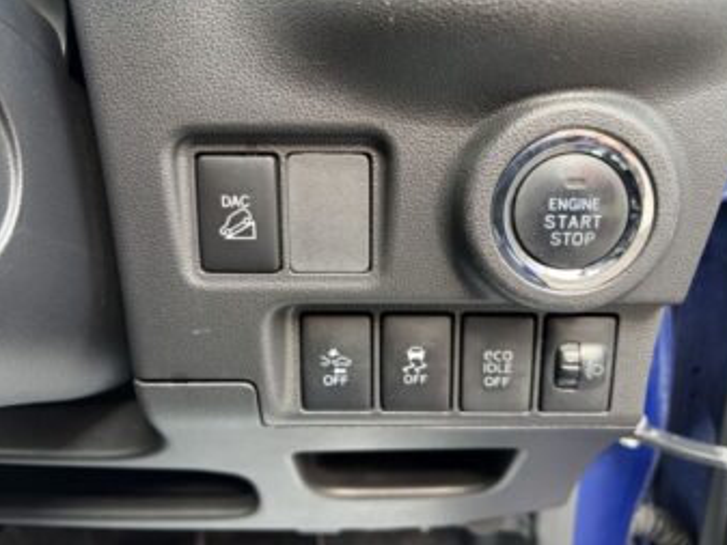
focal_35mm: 27
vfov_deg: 51.4
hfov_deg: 65.3
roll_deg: +0.7
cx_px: 375
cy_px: 264
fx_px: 567
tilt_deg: -17.0
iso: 125
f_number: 1.6
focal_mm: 5.96
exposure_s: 1/121
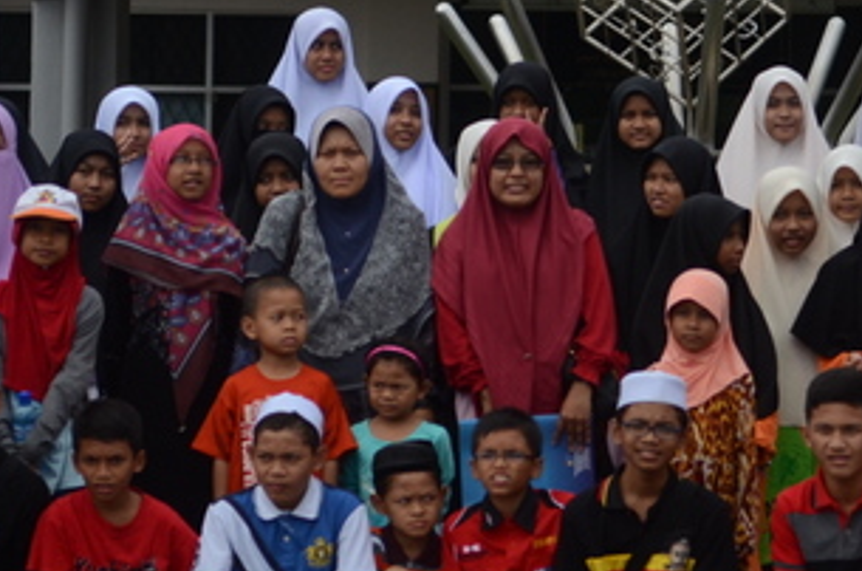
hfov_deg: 11.9
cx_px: 500
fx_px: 4135
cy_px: 189
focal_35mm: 173
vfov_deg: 7.9
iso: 500
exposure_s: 1/8000
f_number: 2.8
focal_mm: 55
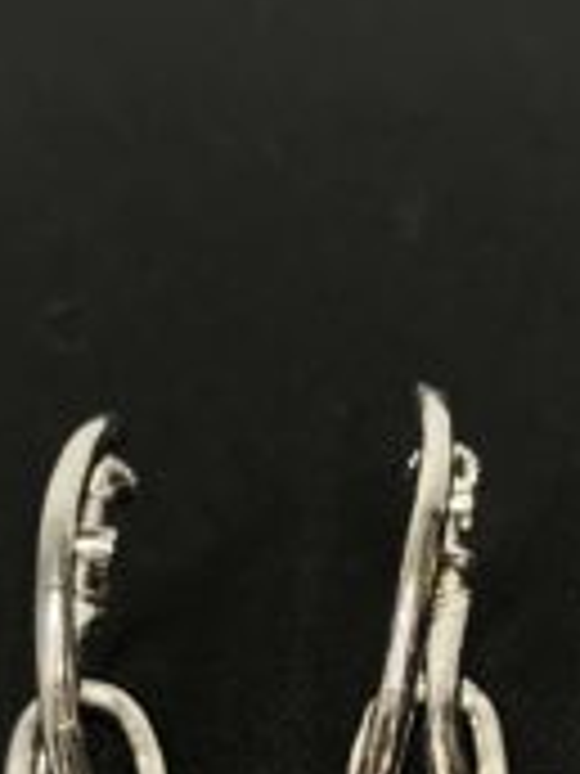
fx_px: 1452
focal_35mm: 65
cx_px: 229
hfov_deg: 22.6
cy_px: 576
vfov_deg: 29.4
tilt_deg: -47.7
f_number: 1.8
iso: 320
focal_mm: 3.99
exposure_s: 1/50
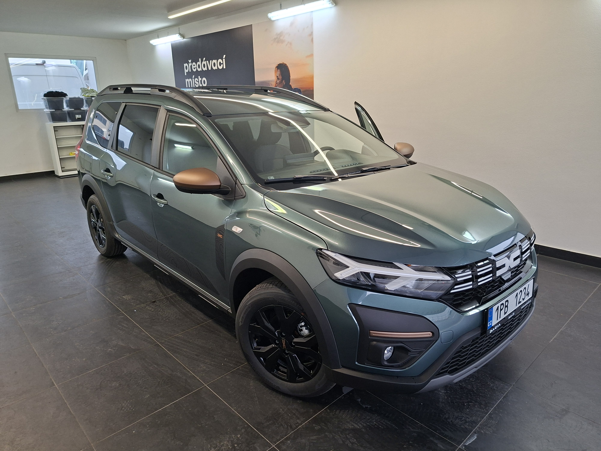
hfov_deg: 73.9
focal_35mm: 23
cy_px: 226
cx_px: 300
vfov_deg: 58.9
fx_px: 399
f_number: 1.8
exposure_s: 1/100
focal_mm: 5.54
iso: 80
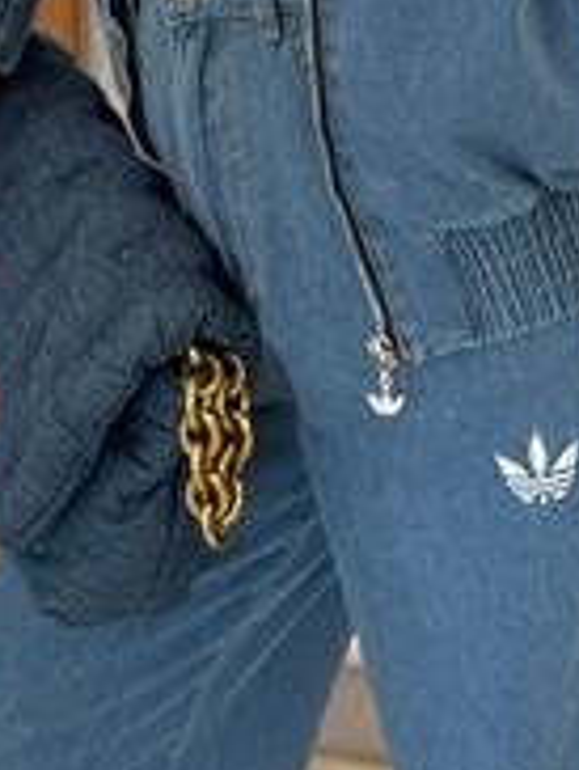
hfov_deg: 10.8
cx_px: 440
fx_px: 3048
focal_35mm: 137
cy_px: -271
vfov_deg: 13.8
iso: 200
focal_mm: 6.76
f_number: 1.78
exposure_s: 1/109
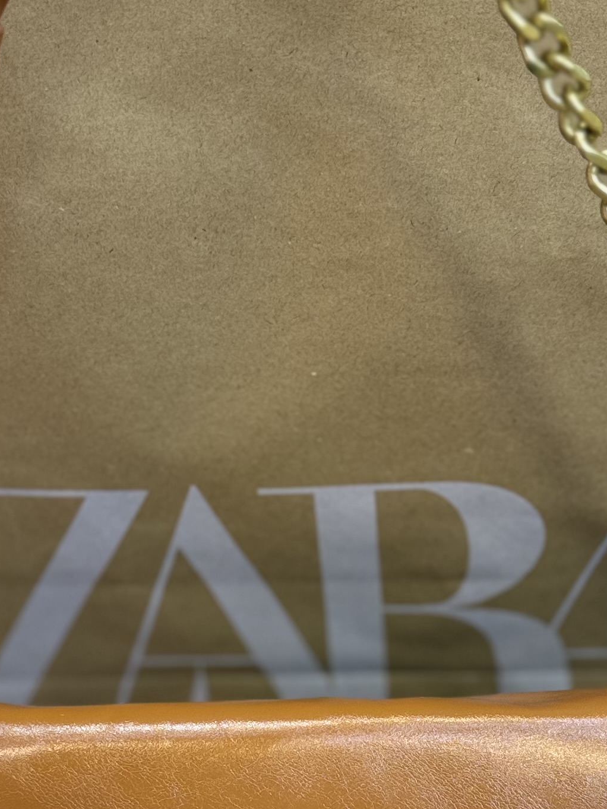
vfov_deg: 26.5
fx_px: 1660
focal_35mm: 71
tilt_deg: -50.8
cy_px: 721
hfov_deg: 20.7
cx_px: 315
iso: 80
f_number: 1.78
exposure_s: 1/100
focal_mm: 6.76
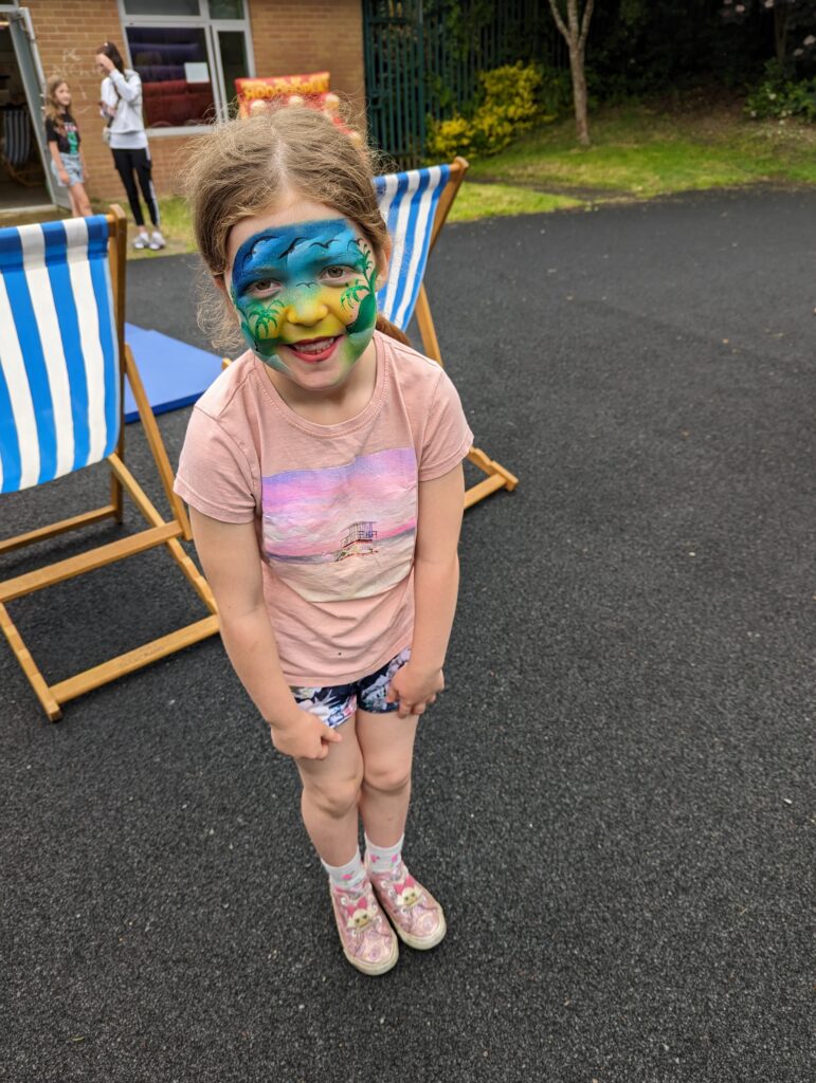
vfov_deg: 71.5
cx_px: 408
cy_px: 542
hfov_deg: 56.9
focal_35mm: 24
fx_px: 752
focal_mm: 6.81
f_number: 1.85
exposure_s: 1/517
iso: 43
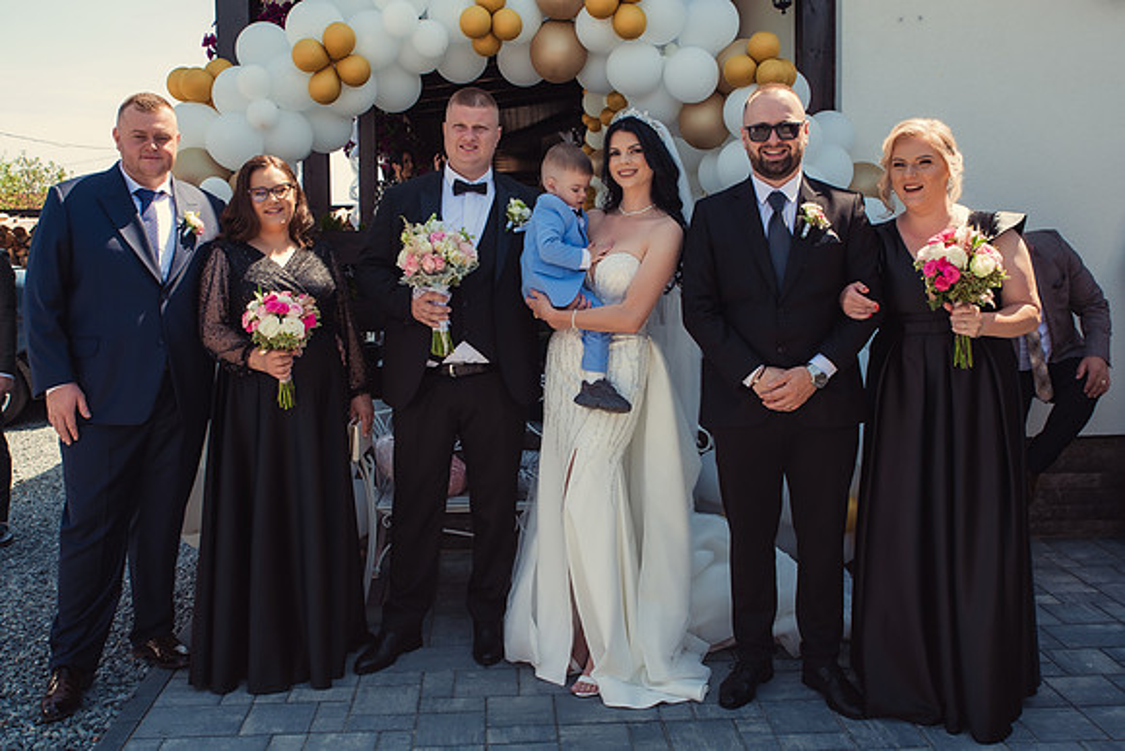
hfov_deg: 53.5
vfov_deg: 37.2
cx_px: 557
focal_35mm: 36
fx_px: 1116
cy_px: 345
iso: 200
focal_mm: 31
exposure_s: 1/200
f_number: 7.1
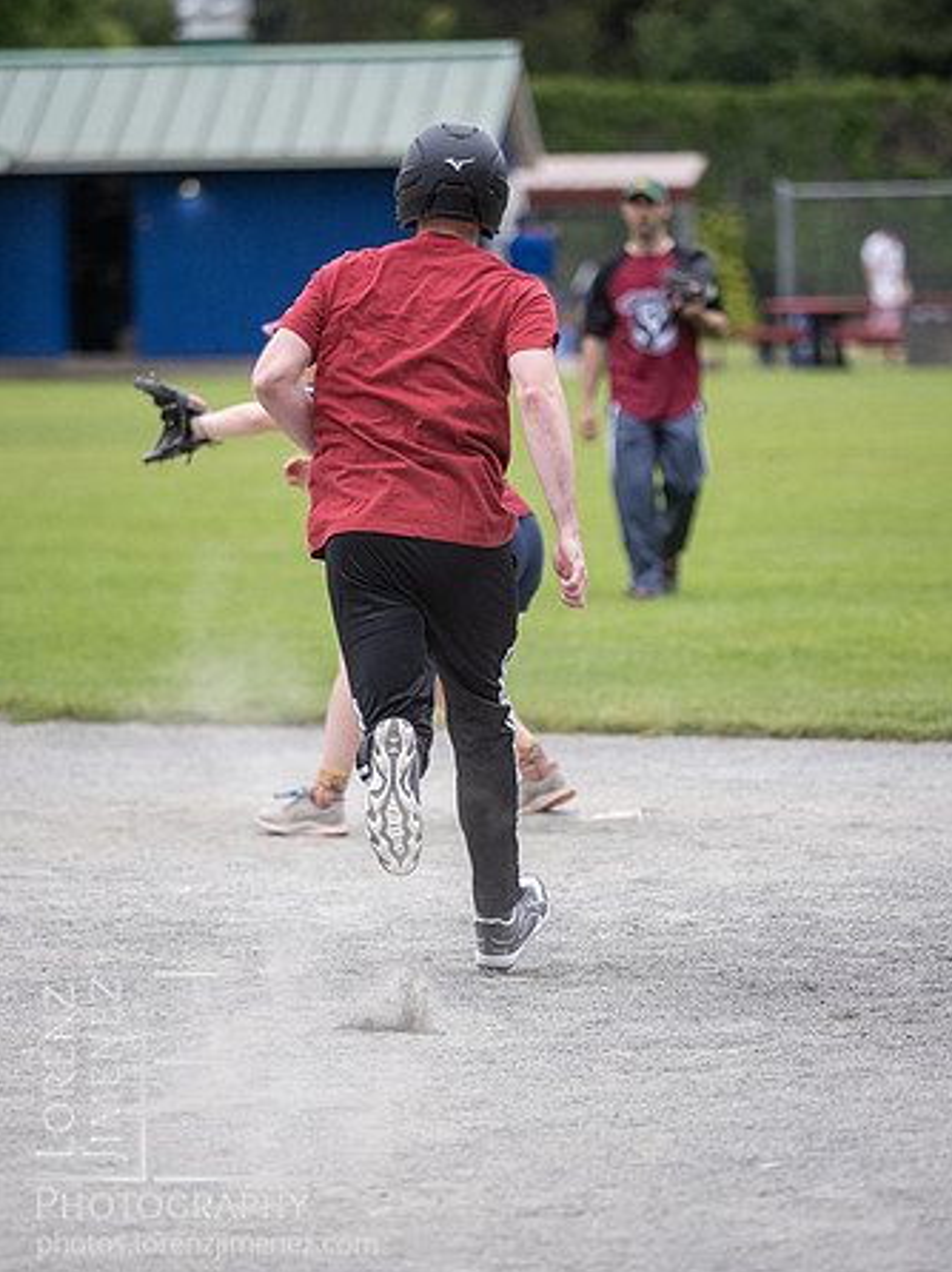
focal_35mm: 303
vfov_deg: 6.5
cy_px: 636
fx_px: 11121
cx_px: 477
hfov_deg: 4.9
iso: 1250
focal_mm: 150
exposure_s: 1/1250
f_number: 2.8
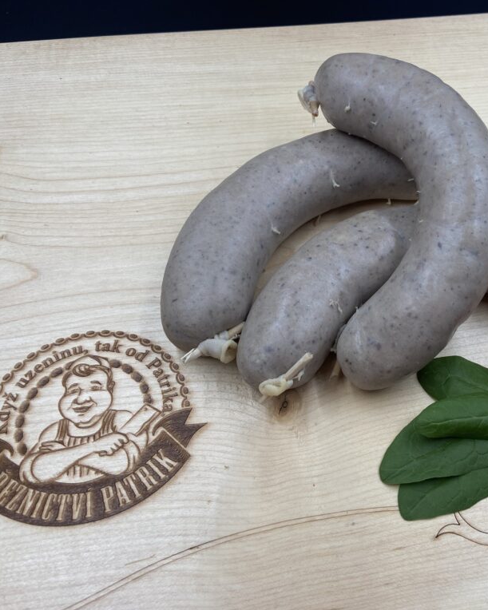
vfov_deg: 52.9
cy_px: 305
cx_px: 356
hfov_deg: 42.2
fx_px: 614
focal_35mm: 34
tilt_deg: -57.5
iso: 50
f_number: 1.8
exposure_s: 1/122
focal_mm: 4.25
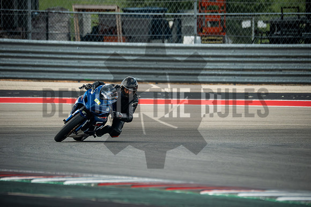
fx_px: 5184
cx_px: 156
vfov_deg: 2.3
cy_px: 104
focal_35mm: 600
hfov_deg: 3.4
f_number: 5.6
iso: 2500
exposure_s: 1/1600
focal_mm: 400
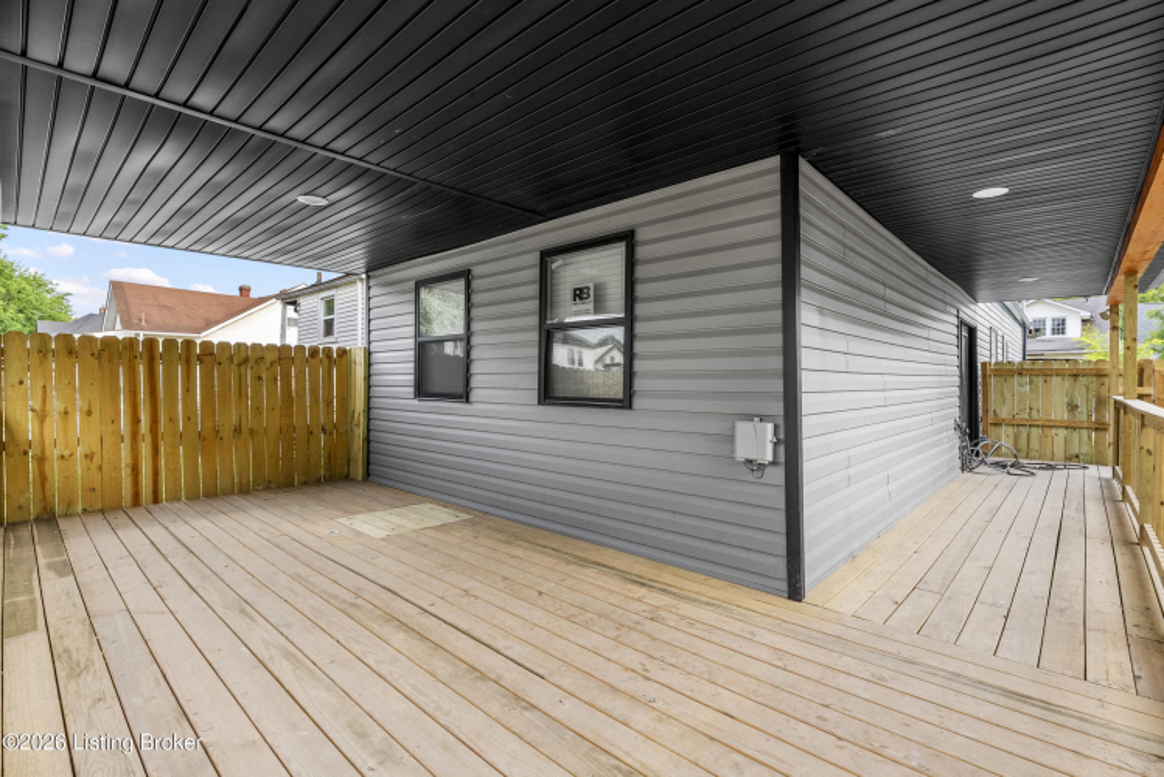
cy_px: 388
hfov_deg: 96.7
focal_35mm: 16
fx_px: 518
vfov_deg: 73.8
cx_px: 582
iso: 400
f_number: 11
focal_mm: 16
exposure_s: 1/30
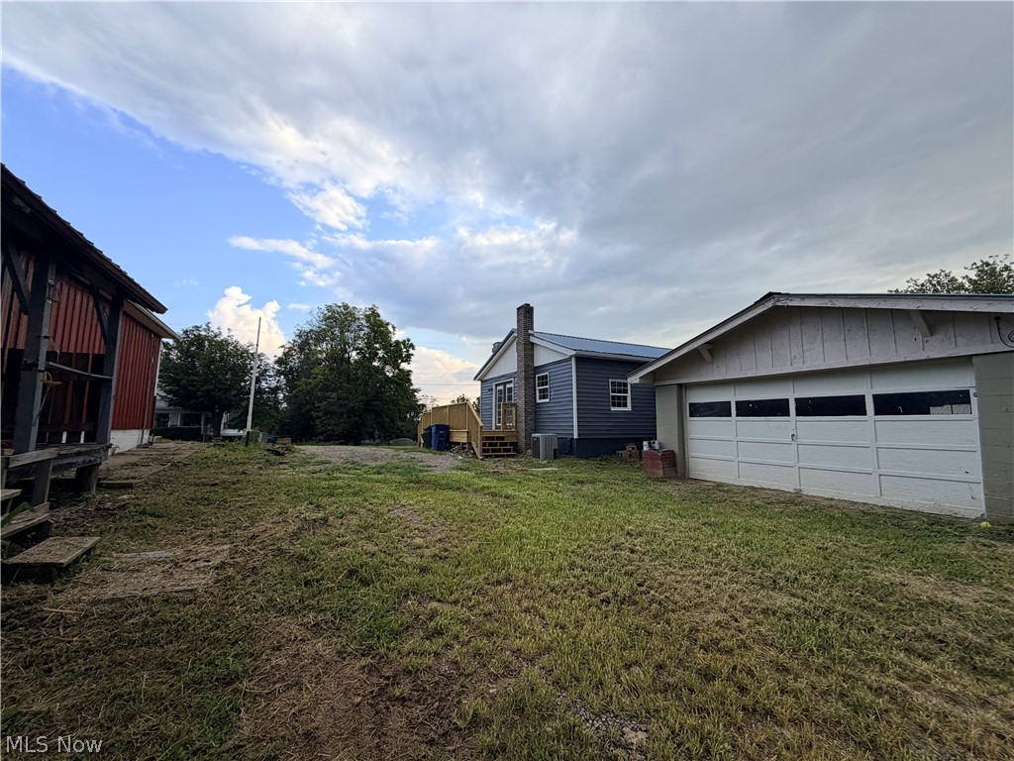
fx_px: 410
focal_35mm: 14
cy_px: 380
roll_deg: +0.6
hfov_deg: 102.1
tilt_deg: +5.7
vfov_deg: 85.7
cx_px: 507
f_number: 2.2
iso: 40
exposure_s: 1/502
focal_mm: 2.22
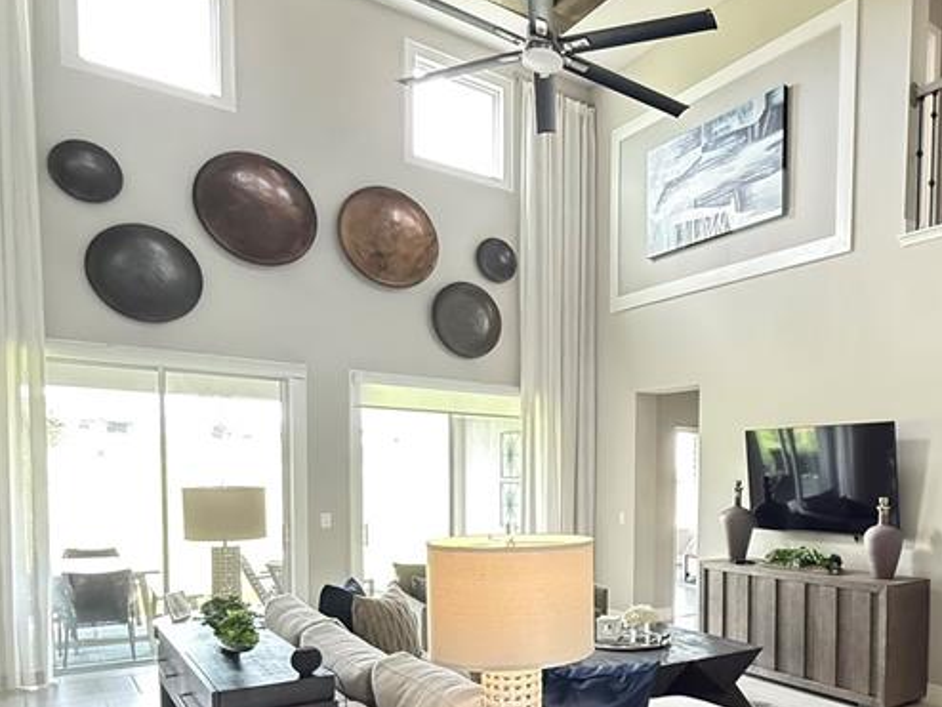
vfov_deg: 46.6
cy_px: 524
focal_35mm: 29
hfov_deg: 58.9
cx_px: 686
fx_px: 790
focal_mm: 2.22
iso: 800
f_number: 2.2
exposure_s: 1/60
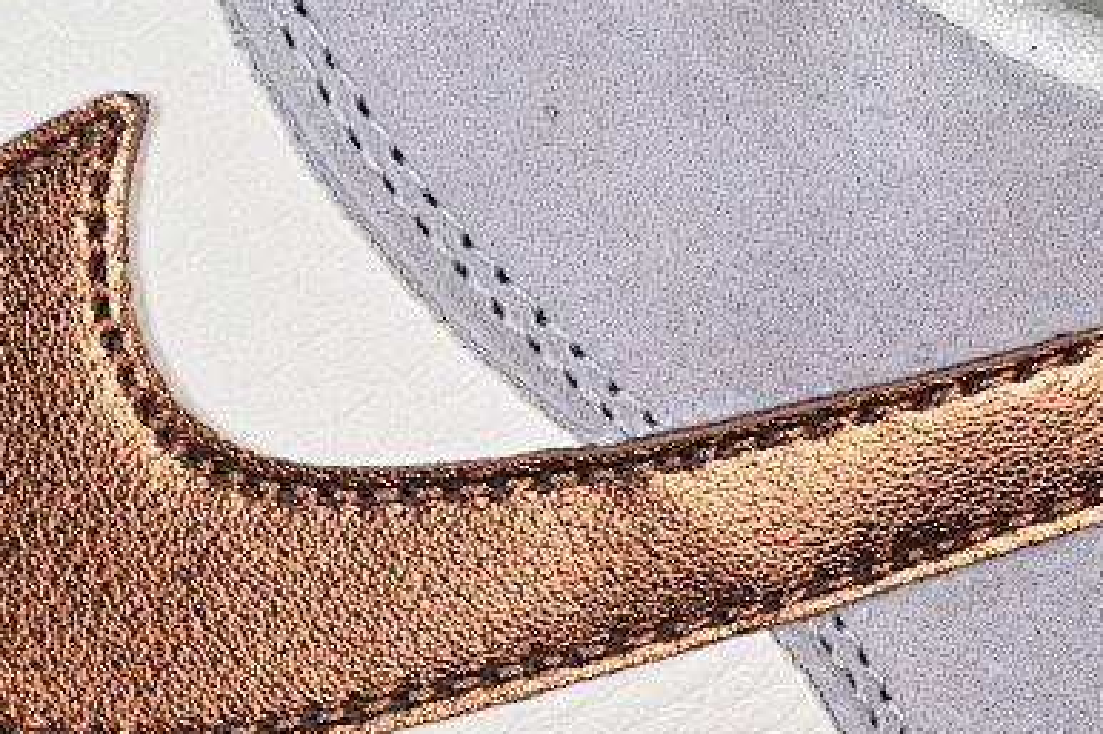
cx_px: 331
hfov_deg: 9.8
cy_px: 546
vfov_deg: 6.5
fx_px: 6431
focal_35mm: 210
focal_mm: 50
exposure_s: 1/80
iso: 160
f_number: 7.1
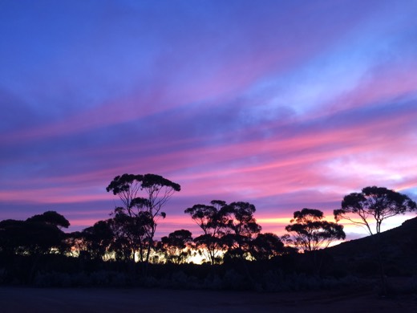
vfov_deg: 48.2
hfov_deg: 61.7
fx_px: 349
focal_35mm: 29
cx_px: 208
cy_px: 156
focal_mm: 4.15
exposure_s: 1/30
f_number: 2.2
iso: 64
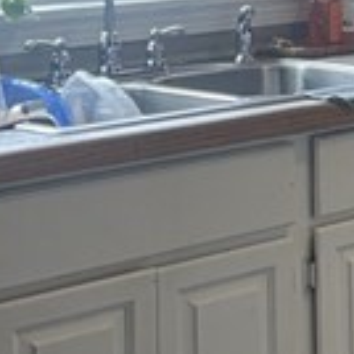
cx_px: 737
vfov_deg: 12.9
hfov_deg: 11.7
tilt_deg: -1.4
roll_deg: +1.3
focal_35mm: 132
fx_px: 1527
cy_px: -71
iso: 125
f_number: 1.6
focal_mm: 5.1
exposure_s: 1/60
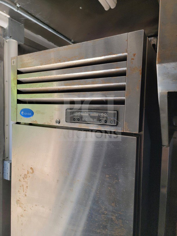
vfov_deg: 71.6
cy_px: 118
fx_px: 164
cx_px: 88
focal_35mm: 24
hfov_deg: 56.8
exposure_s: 1/120
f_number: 1.8
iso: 50
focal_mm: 6.7
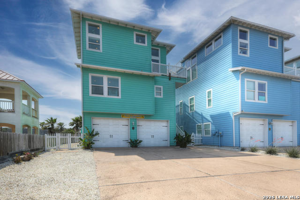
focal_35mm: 19
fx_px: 158
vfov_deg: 64.5
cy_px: 100
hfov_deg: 86.9
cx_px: 150
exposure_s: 1/125
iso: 400
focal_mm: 19
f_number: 22
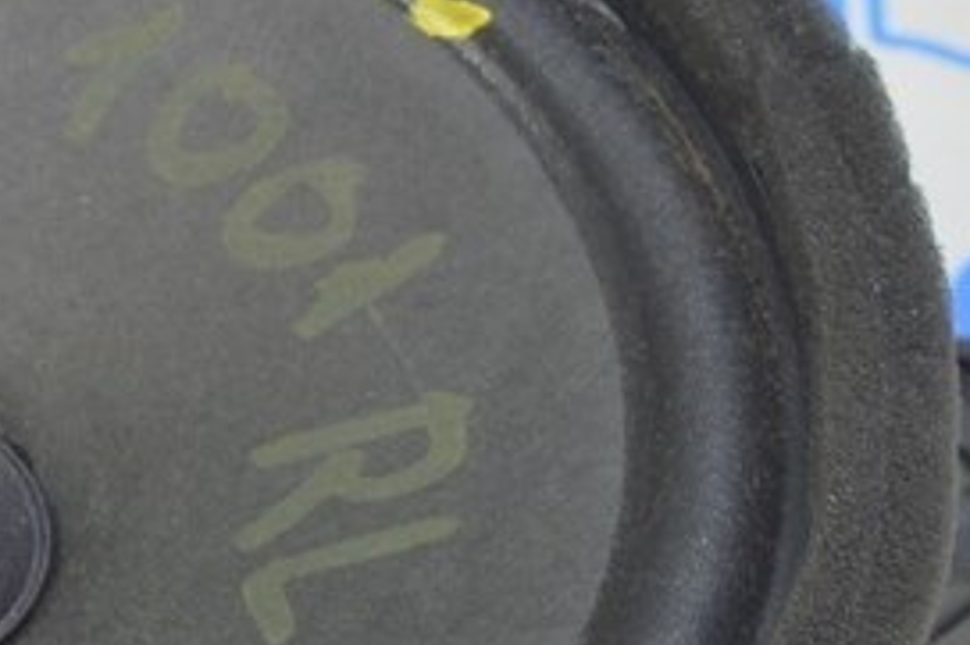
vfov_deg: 6.1
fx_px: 6086
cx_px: -314
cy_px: 351
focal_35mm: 226
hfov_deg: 9.0
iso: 400
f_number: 5.6
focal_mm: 40
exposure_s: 1/20
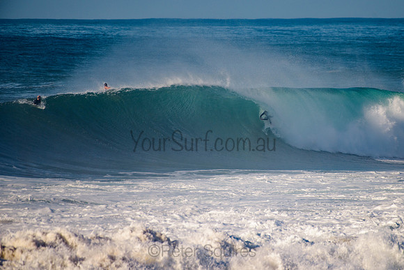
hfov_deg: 3.4
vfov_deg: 2.2
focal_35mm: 612
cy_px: 128
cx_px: 238
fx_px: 6868
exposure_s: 1/1600
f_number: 5.6
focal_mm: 500
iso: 125
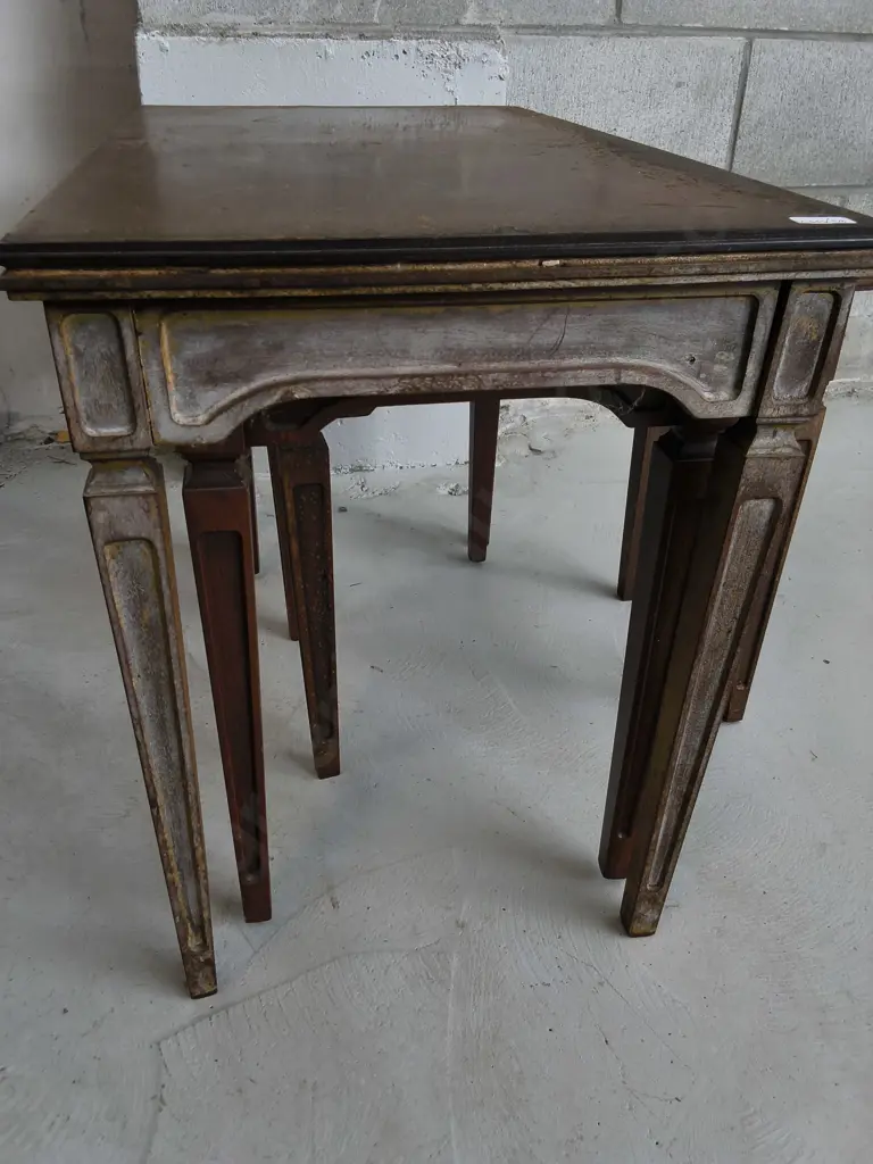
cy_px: 582
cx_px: 436
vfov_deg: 65.3
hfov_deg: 51.4
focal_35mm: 27
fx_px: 908
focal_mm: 2.87
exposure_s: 1/100
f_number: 2
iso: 80
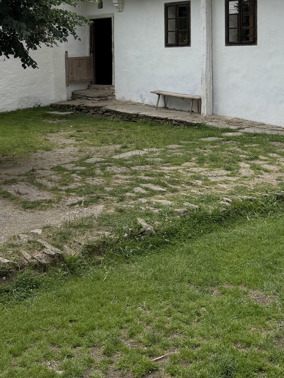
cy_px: 57
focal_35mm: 51
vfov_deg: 35.8
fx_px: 558
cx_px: 162
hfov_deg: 28.5
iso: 100
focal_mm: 6.76
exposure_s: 1/4167
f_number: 1.78
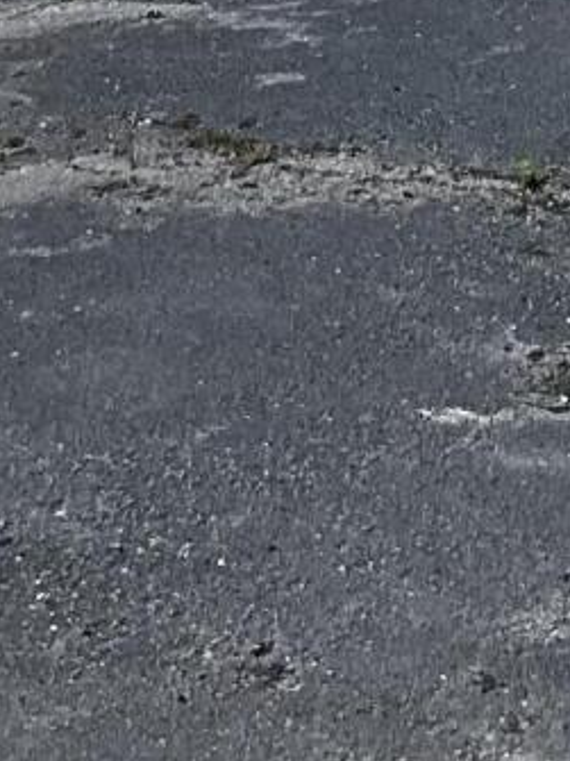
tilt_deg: -5.4
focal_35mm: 173
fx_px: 3801
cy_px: -870
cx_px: 681
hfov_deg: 8.5
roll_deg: -1.2
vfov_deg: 10.3
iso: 25
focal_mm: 3
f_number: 1.8
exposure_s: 1/519
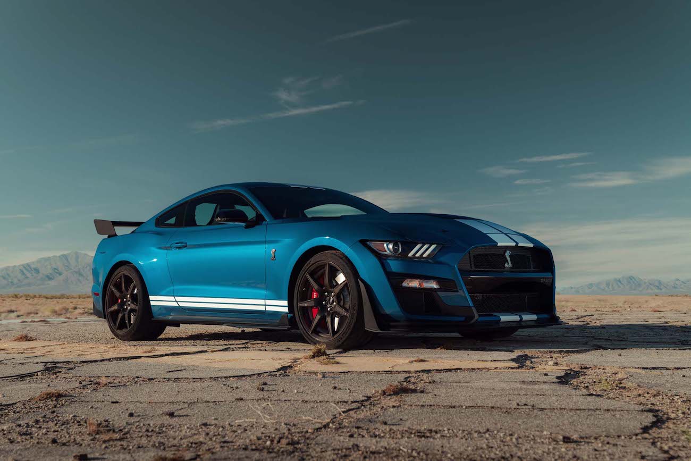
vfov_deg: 28.7
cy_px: 230
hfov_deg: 41.9
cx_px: 346
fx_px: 902
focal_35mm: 47
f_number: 5.6
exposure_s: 1/80
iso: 100
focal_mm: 47
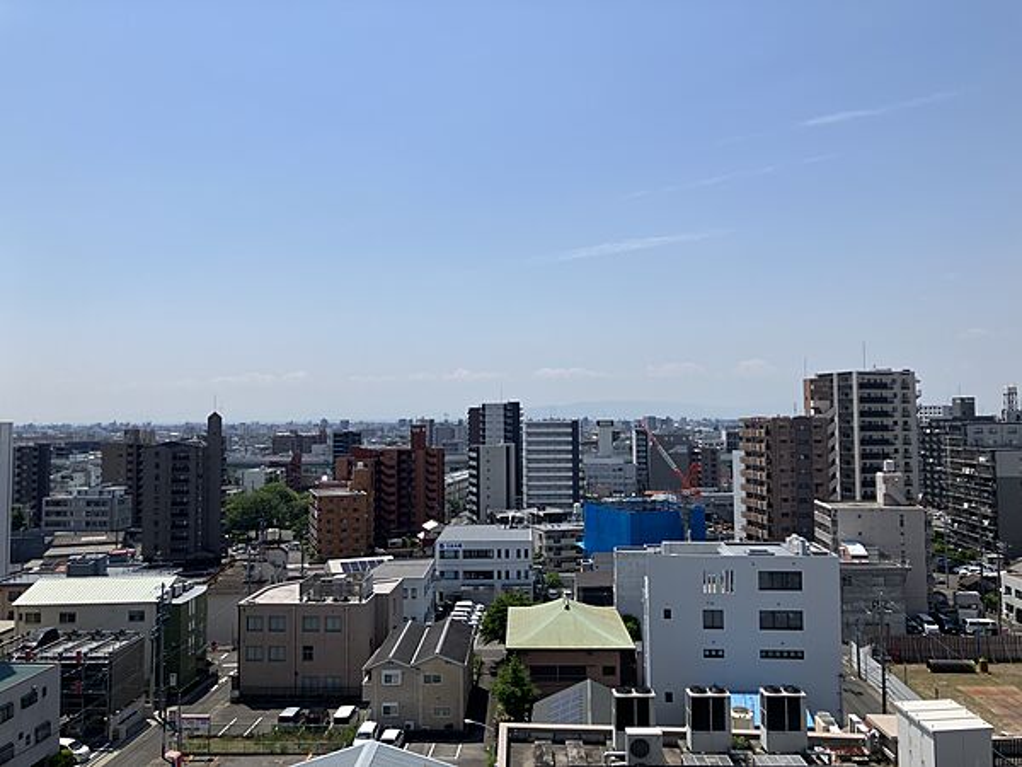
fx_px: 827
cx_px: 511
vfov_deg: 49.7
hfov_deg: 63.4
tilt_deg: +4.4
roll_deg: +0.5
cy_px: 384
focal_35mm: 28
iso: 32
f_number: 1.8
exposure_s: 1/4049
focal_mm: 3.99
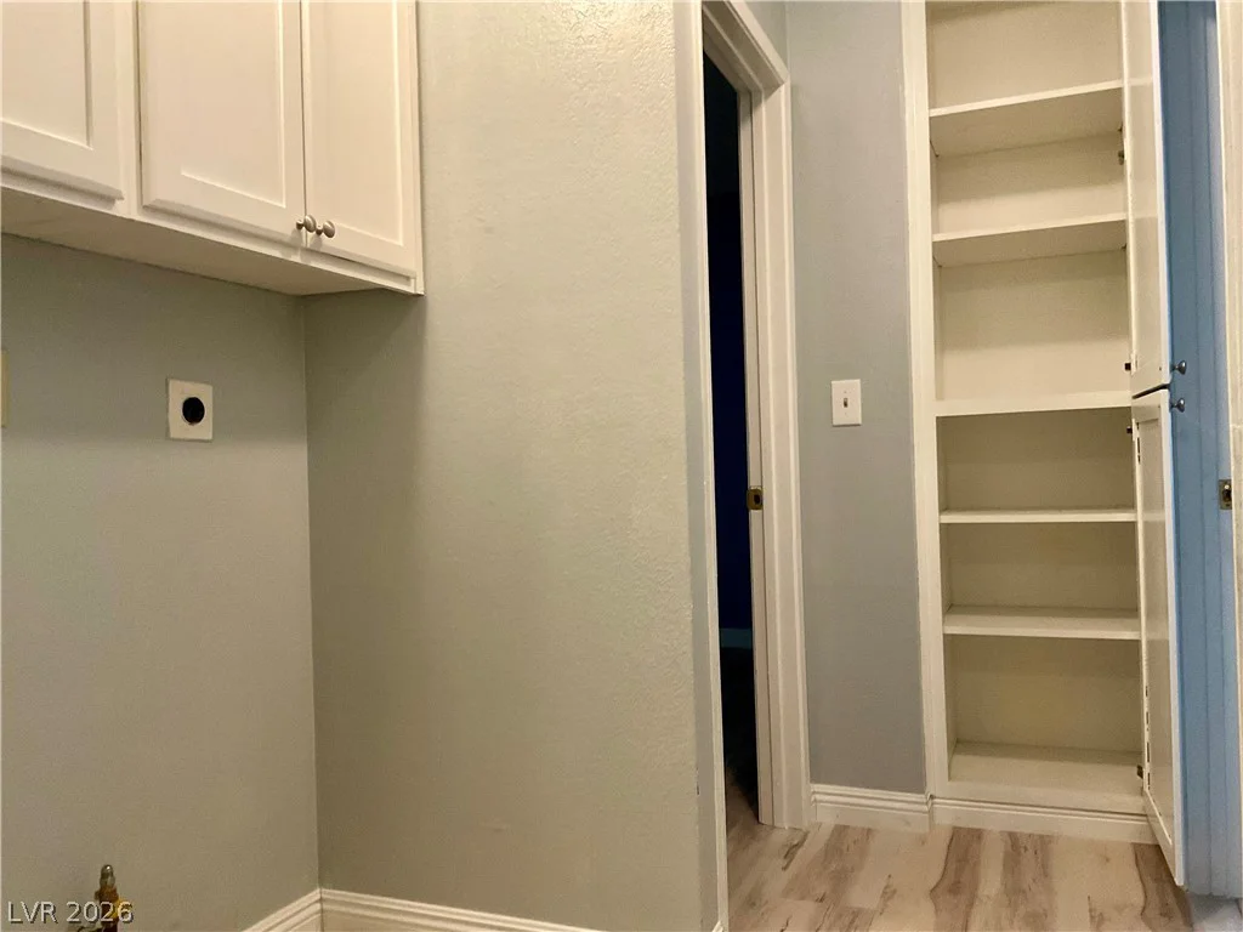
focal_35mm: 29
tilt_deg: -0.2
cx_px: 622
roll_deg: +1.7
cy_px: 466
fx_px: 1041
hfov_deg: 61.7
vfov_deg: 48.2
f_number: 1.8
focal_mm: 3
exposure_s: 1/60
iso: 200
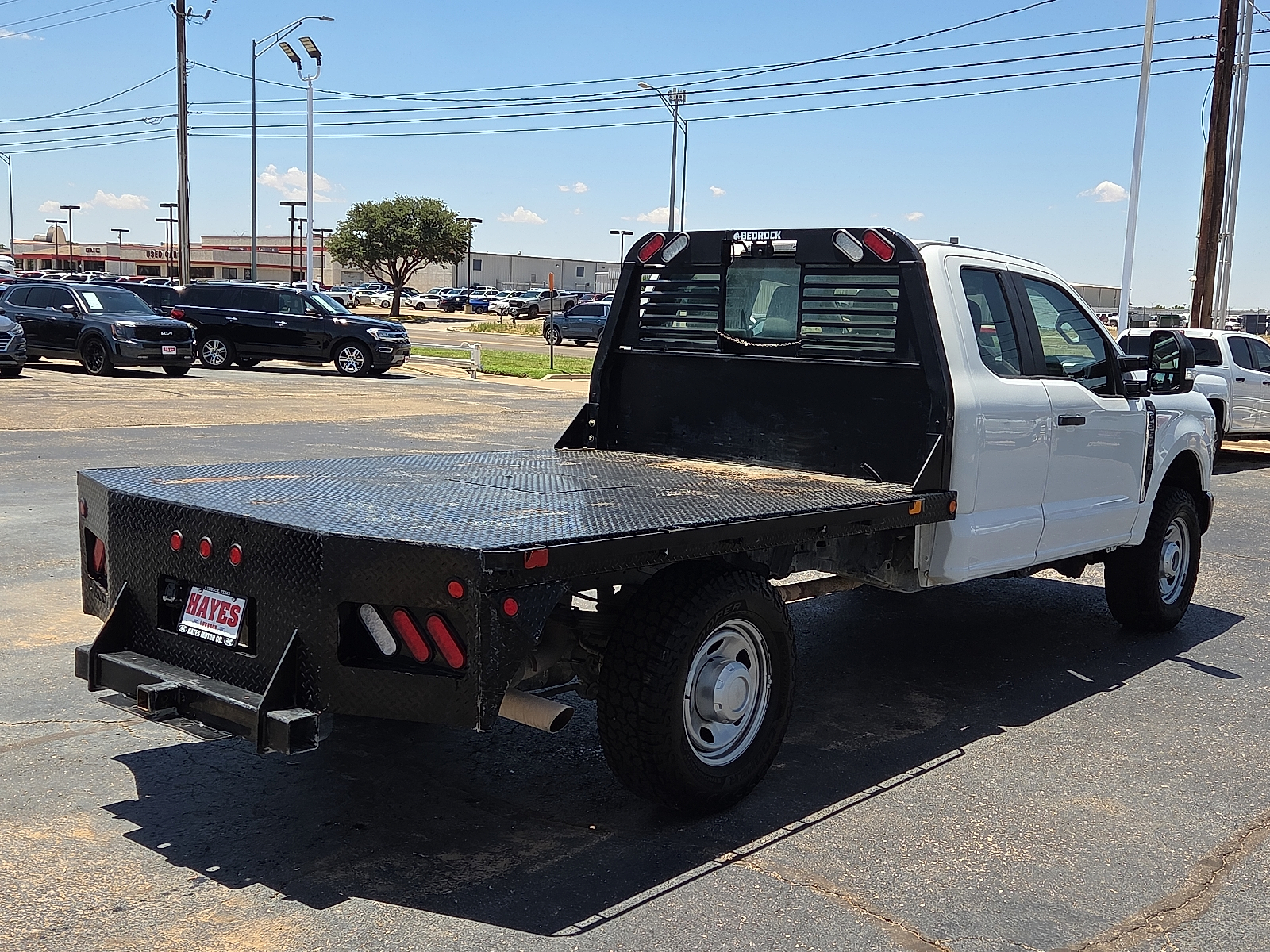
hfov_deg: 50.1
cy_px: 476
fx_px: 1357
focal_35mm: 37
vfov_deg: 38.7
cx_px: 635
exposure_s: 1/5000
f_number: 1.8
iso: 76
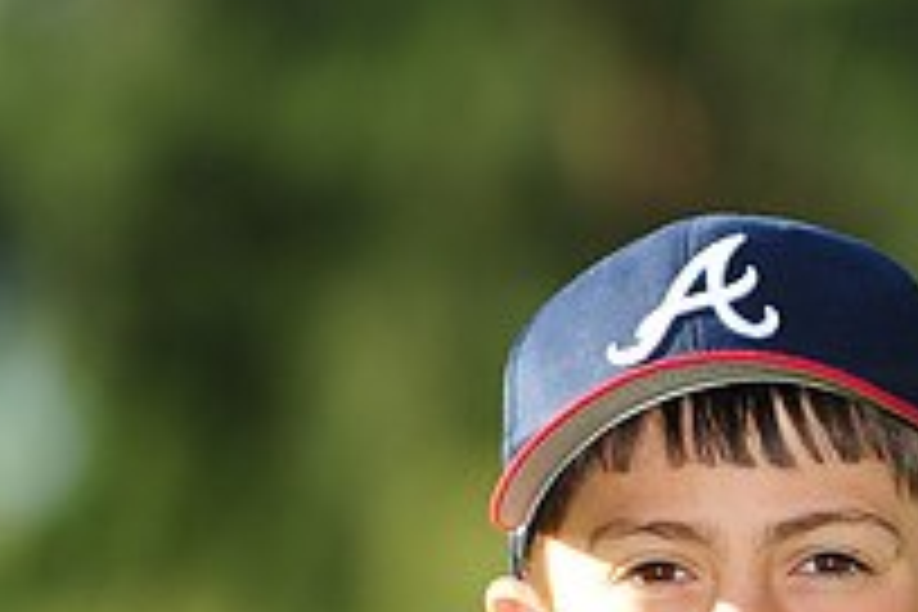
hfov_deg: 3.6
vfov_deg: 2.4
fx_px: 14483
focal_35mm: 568
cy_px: 778
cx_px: 652
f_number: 4
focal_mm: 200
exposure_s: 1/640
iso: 200
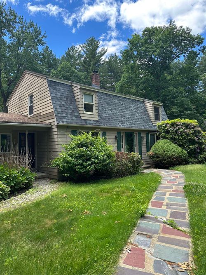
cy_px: 138
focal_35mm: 24
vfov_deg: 71.6
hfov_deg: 56.8
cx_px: 103
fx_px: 190
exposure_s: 1/1083
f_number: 1.78
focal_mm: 6.86
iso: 80
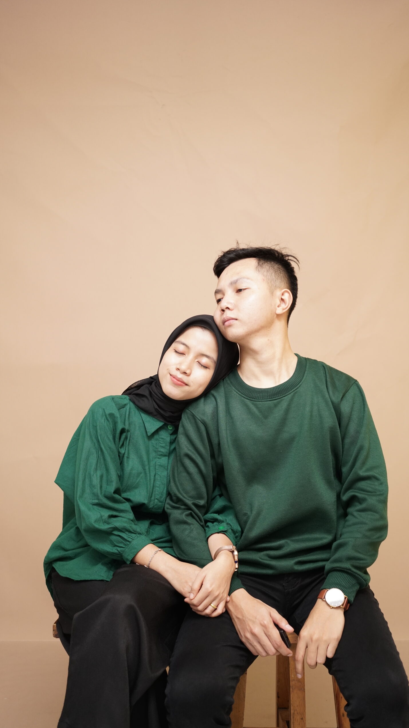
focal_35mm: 37
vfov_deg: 54.0
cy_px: 366
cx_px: 194
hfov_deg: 32.0
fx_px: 713
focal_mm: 35
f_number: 4
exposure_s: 1/100
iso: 800
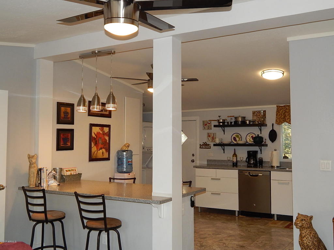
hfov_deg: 49.0
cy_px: 125
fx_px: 367
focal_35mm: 38
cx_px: 167
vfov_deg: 37.7
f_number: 3.4
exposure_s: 1/30
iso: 200
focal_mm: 6.8
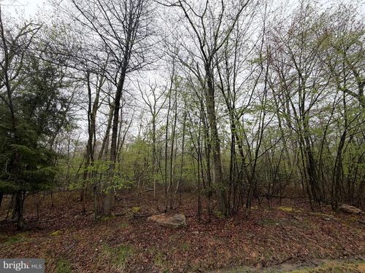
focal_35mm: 14
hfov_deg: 102.1
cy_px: 136
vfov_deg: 85.7
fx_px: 148
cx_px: 182
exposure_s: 1/201
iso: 40
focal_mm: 2.22
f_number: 2.2
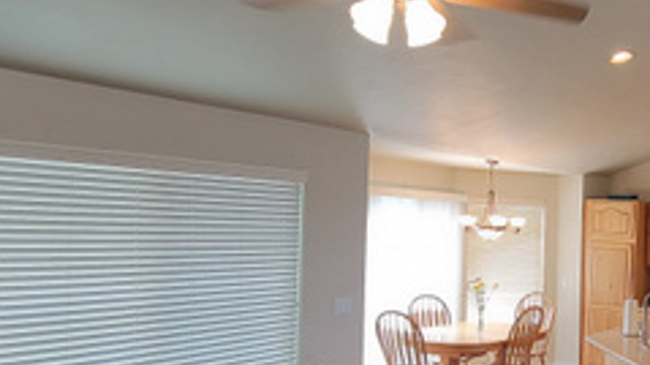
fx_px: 654
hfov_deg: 46.2
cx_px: 617
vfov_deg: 30.9
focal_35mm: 38
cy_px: 240
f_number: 2.2
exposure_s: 1/60
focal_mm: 2.2
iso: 160
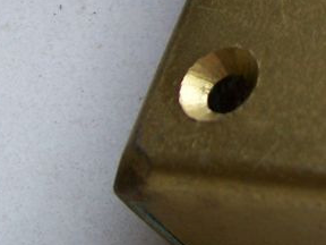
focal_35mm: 118
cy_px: -51
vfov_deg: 12.3
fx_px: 1111
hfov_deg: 16.1
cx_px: 387
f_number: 2.7
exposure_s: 1/100
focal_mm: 6.1
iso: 64
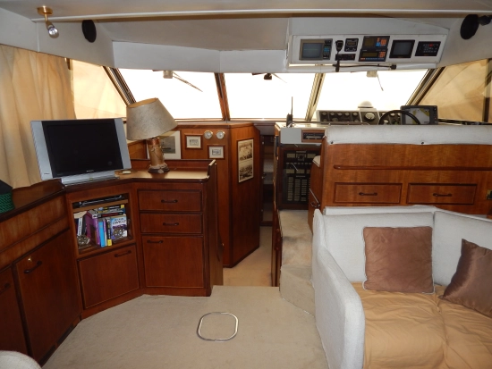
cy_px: 184
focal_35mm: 23
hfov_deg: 73.9
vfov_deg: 58.9
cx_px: 246
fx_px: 327
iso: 125
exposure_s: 1/125
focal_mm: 4
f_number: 3
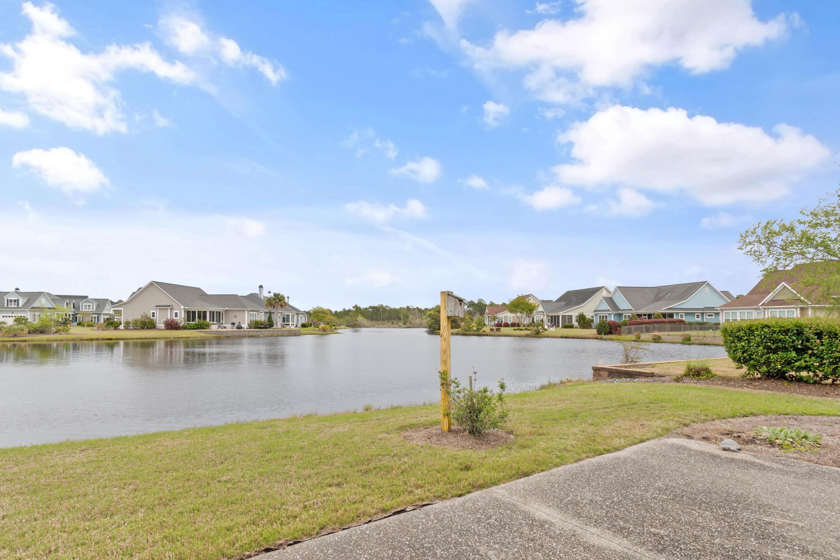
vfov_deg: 70.1
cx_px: 396
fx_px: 397
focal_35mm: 17
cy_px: 317
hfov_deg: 93.2
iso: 100
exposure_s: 1/160
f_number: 6.3
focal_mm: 10
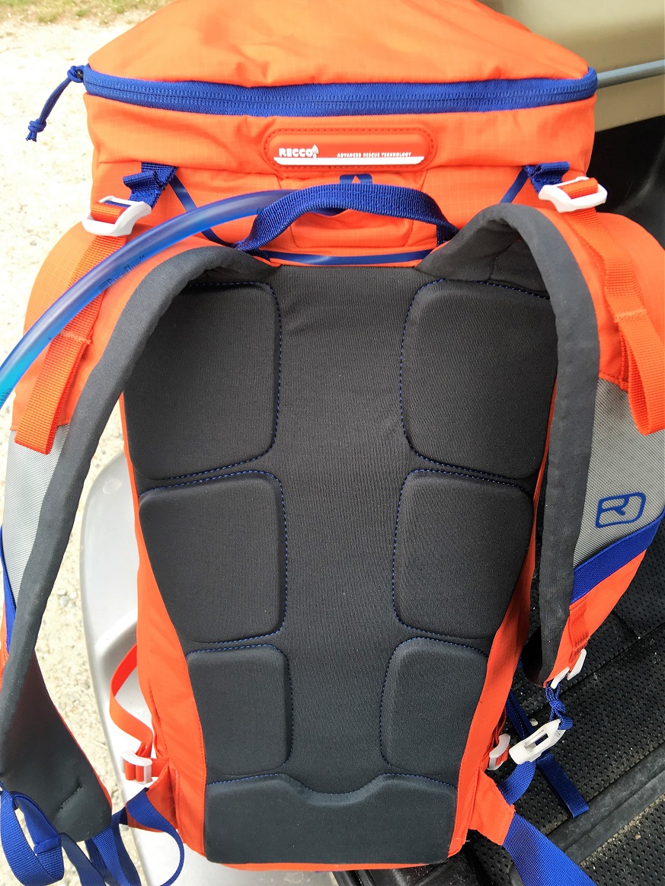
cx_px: 332
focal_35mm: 29
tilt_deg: -47.6
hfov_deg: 48.3
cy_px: 443
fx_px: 742
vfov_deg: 61.6
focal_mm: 4.15
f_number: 2.2
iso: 32
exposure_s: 1/120
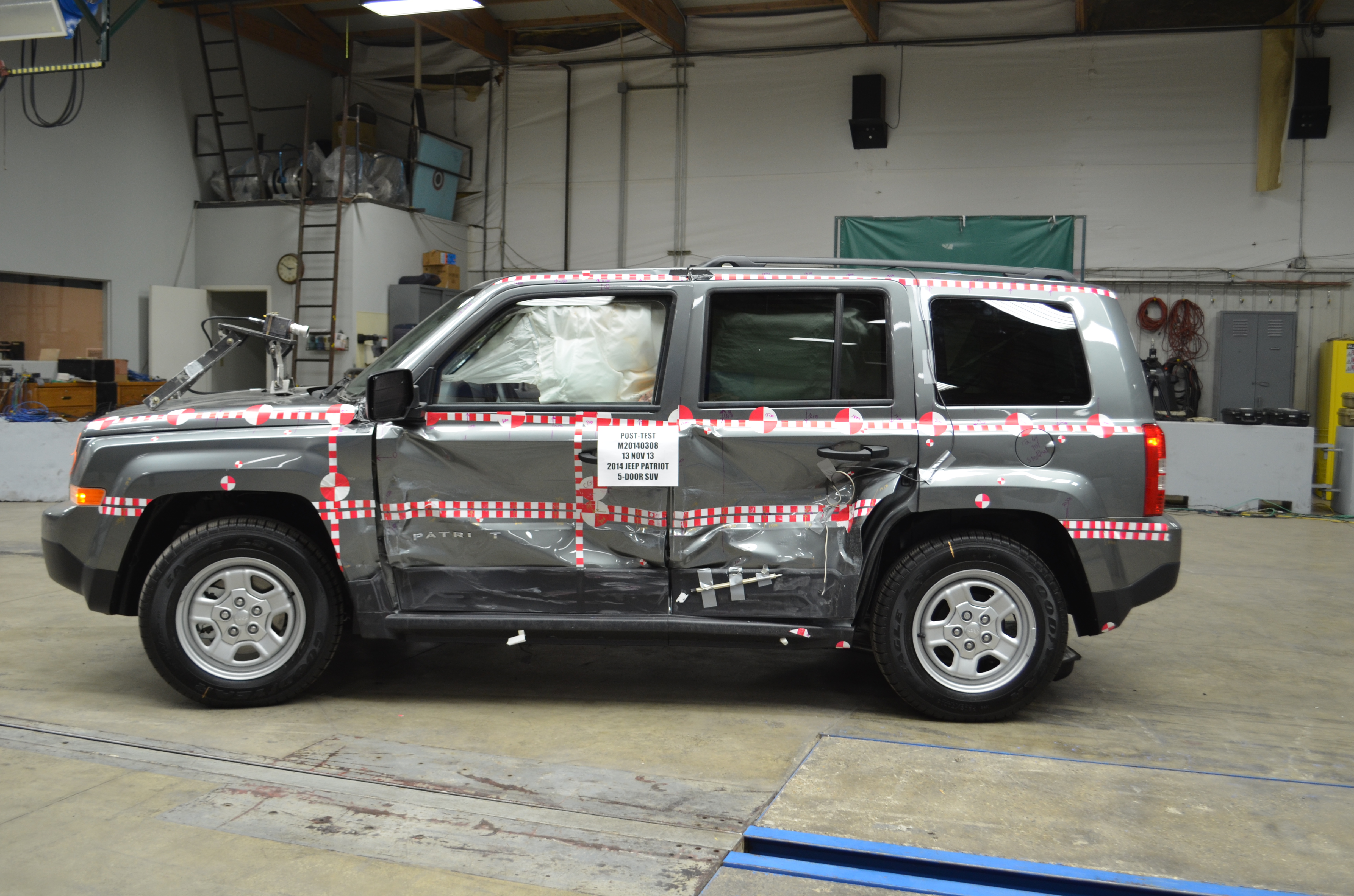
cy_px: 448
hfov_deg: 57.3
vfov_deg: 39.8
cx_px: 677
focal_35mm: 33
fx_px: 1239
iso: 400
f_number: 4.5
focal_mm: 22
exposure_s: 1/80
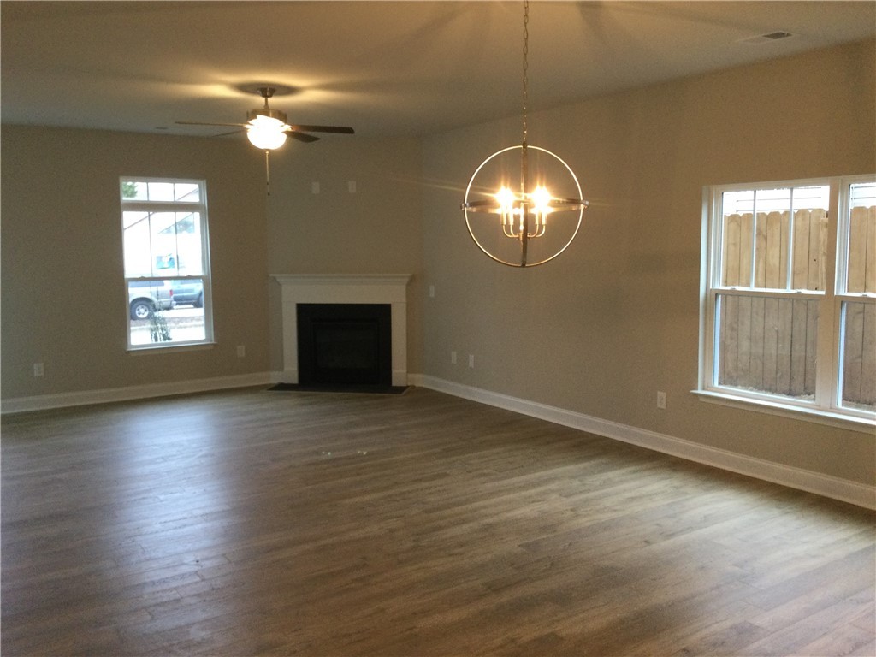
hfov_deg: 58.4
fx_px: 784
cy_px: 328
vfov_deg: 45.4
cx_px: 438
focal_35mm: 31
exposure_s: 1/30
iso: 100
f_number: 2.4
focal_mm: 3.3
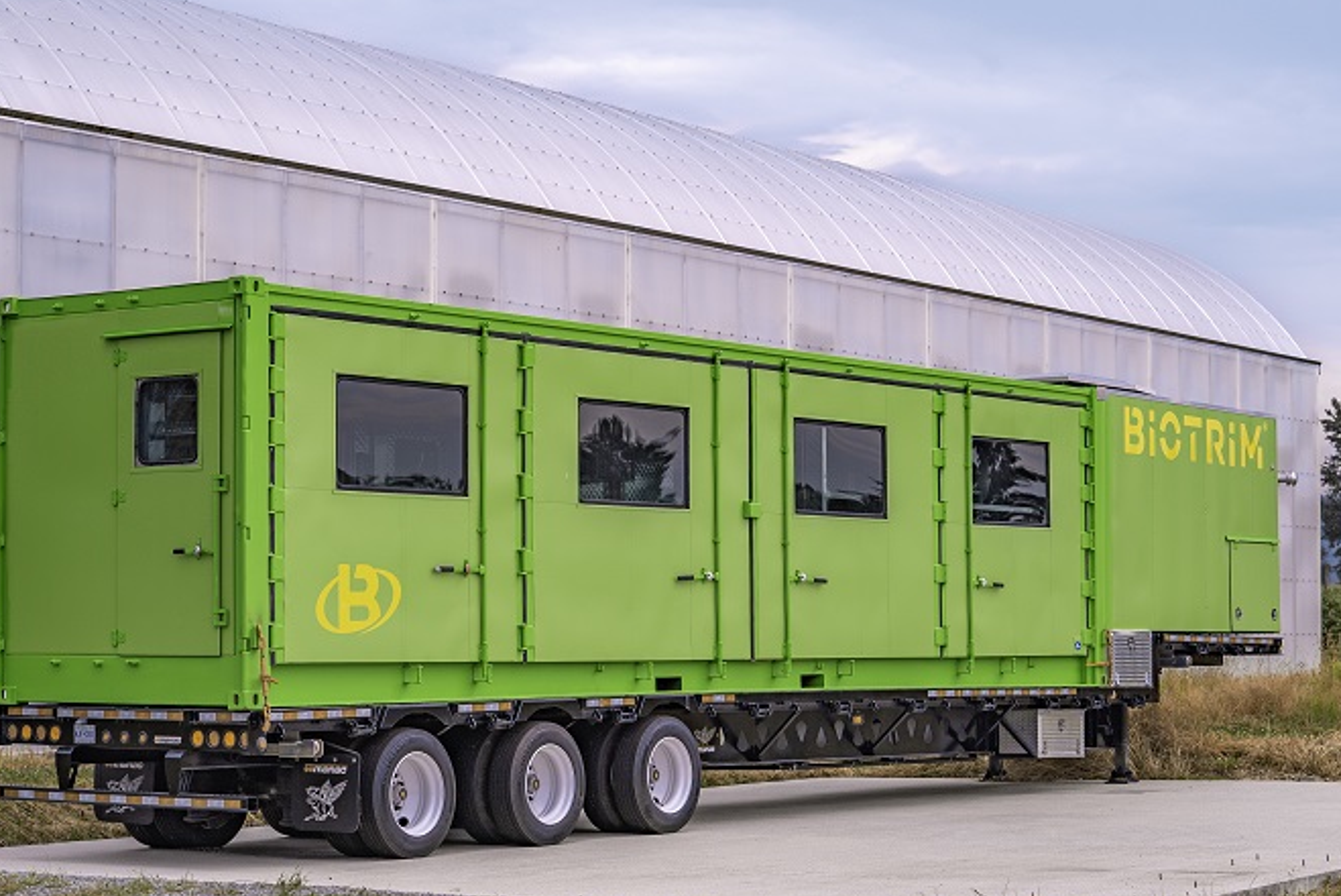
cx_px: 690
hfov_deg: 23.9
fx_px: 3167
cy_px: 456
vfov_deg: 16.1
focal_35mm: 85
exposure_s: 1/1600
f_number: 4
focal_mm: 70
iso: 100
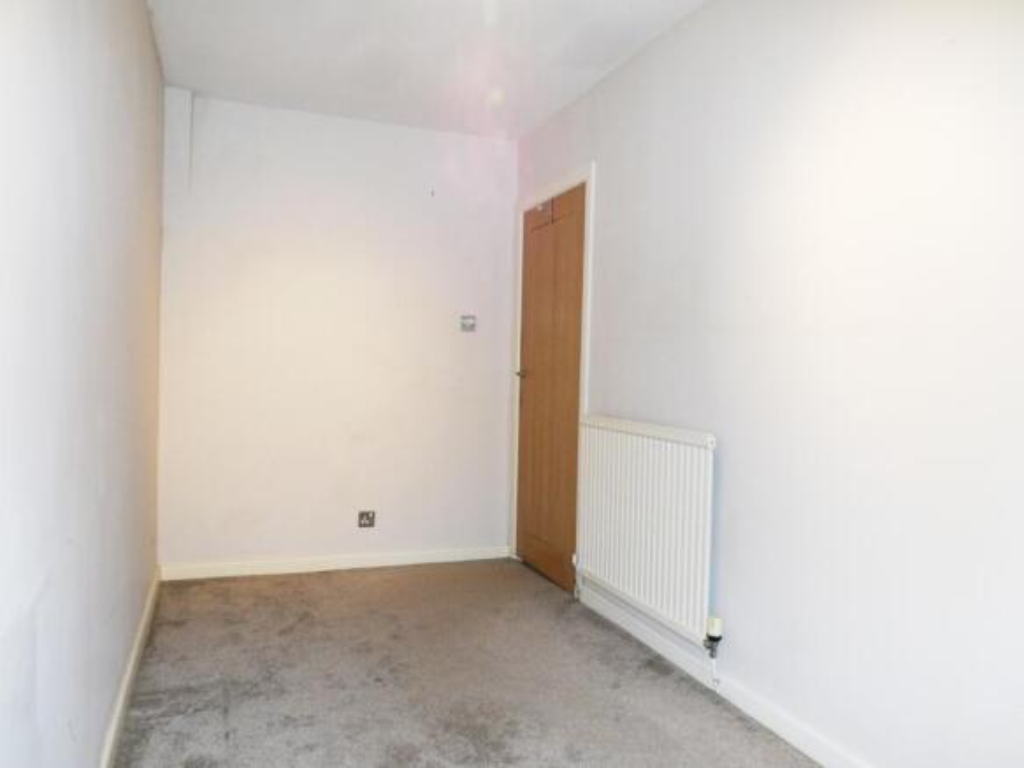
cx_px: 512
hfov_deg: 71.6
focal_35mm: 24
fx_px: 710
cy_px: 384
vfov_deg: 56.8
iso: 200
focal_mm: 4.3
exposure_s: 1/15
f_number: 4.1
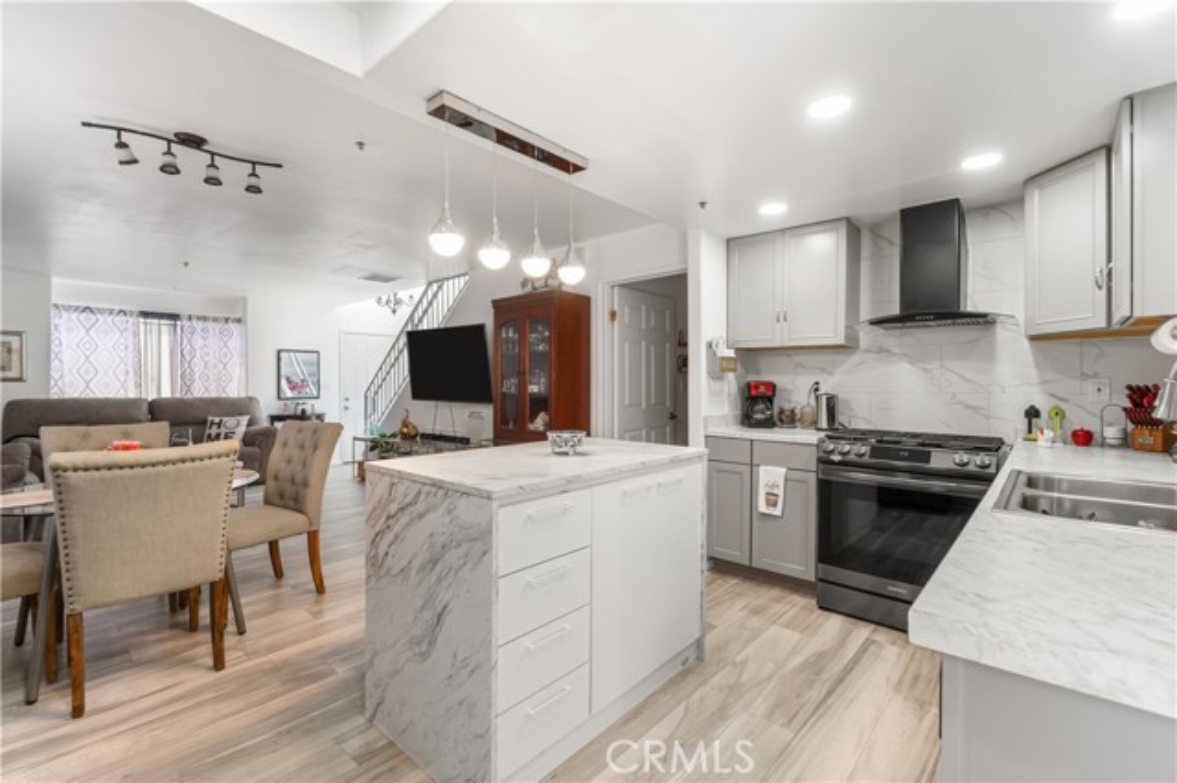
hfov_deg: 100.4
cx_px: 588
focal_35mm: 15
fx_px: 490
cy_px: 392
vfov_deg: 77.3
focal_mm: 10
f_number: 7.1
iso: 400
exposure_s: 1/15
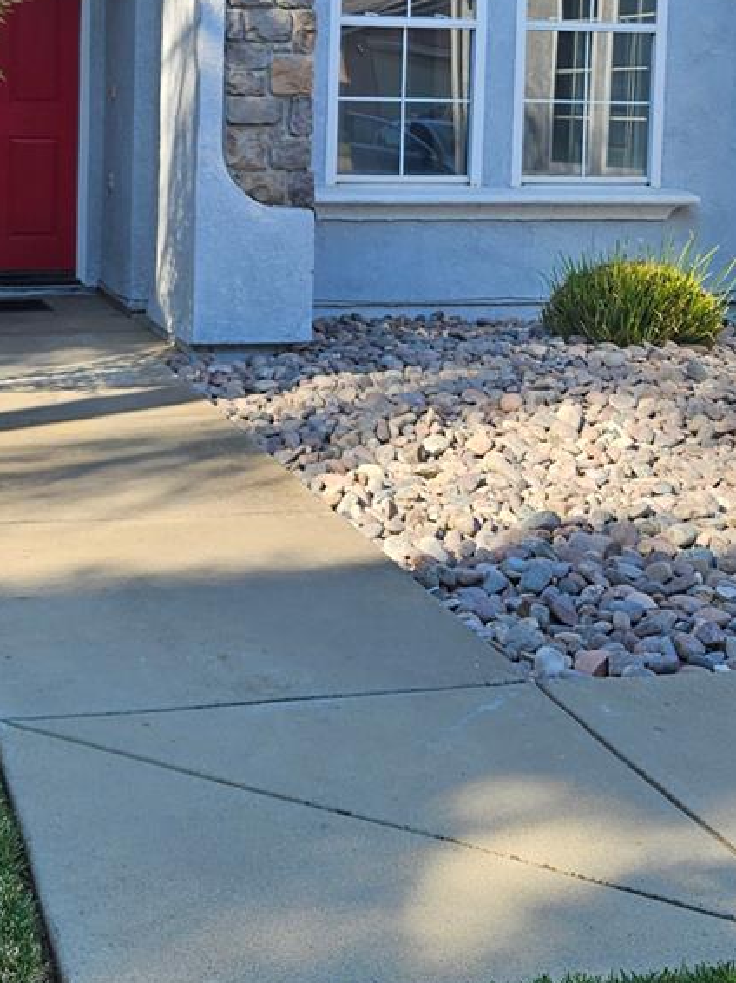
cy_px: 222
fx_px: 1731
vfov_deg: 31.0
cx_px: 221
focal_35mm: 61
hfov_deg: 23.9
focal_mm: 5.4
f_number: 1.8
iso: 25
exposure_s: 1/677
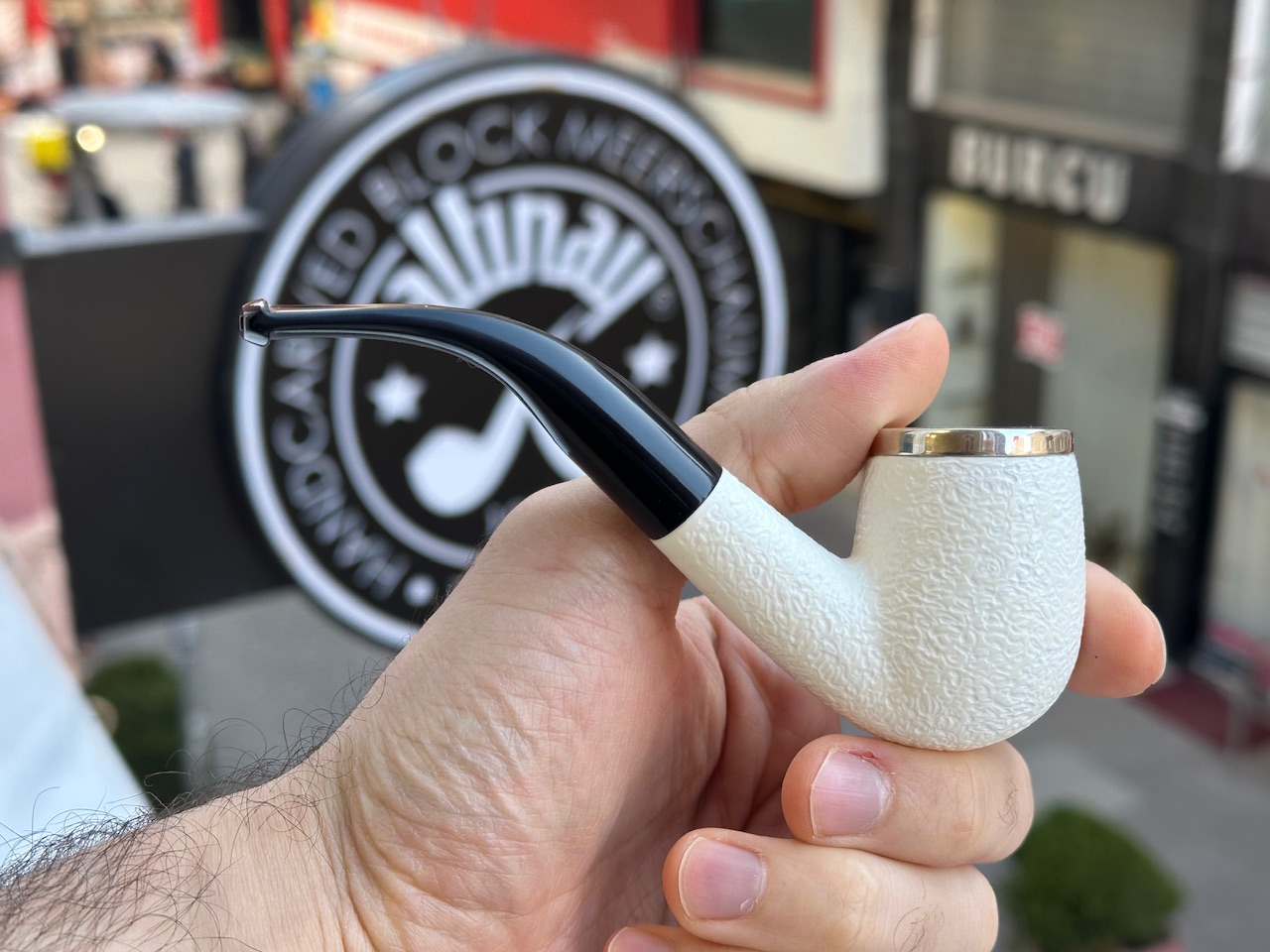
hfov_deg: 39.7
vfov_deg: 30.3
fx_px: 1761
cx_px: 635
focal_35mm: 48
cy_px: 476
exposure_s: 1/170
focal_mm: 6.86
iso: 64
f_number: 1.78
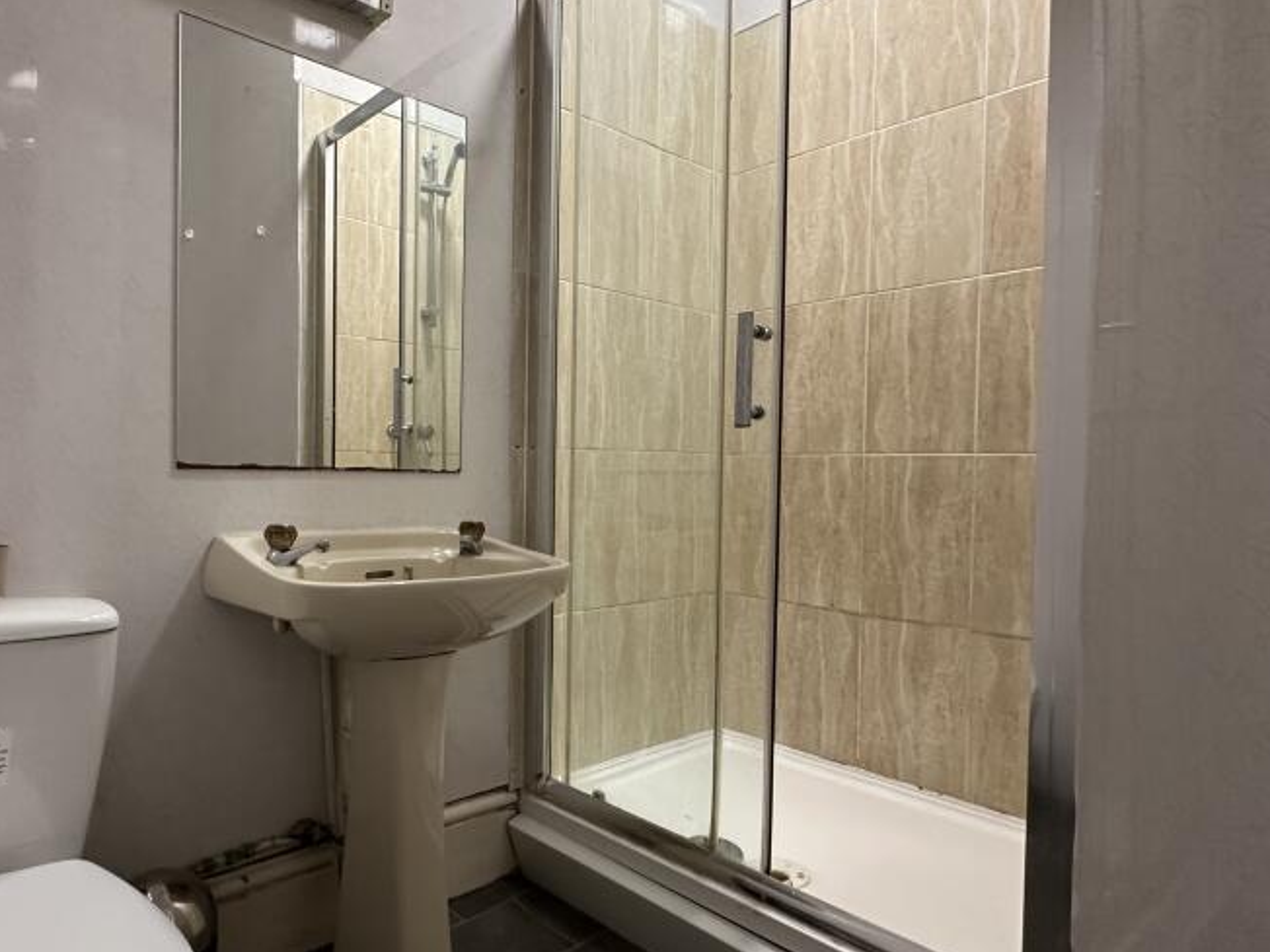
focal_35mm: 22
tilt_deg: -2.0
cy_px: 491
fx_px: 807
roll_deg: +0.0
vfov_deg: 61.1
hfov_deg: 75.3
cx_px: 491
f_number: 2.2
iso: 320
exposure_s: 1/50
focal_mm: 2.22
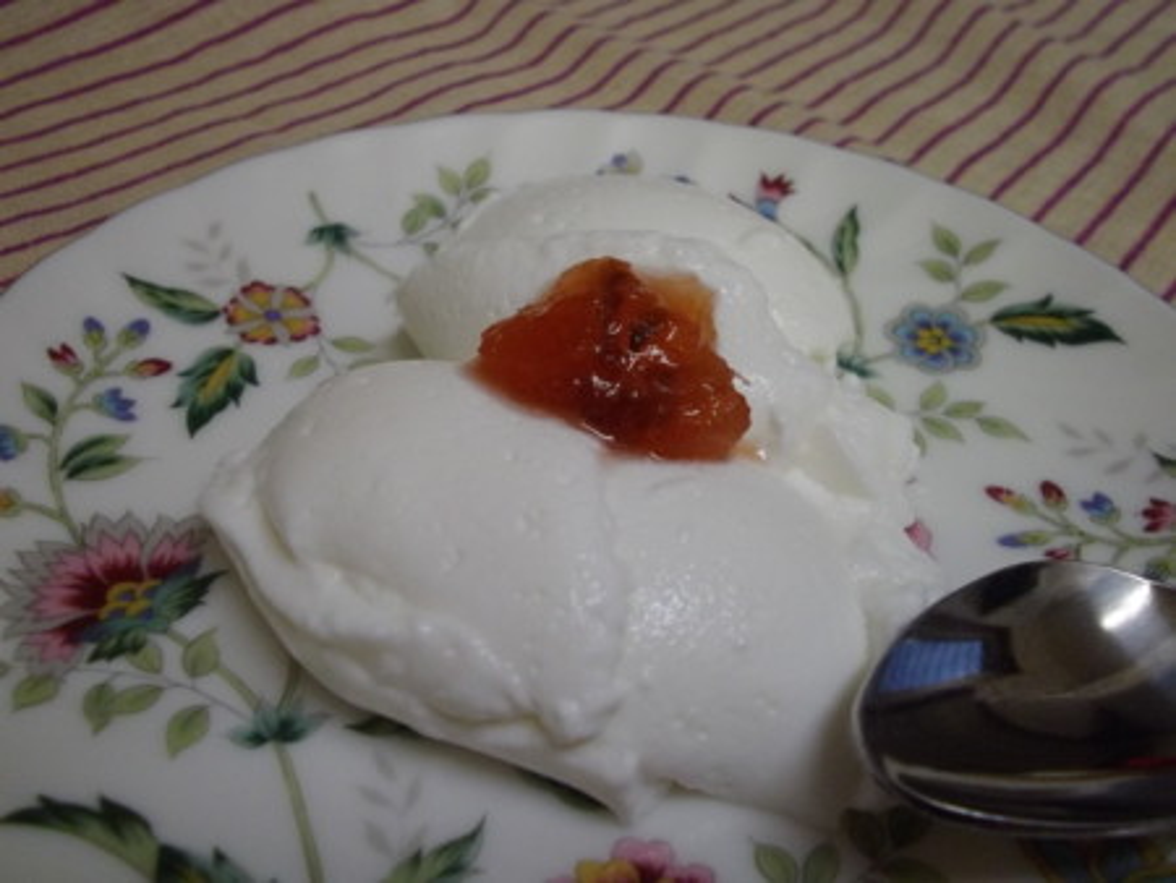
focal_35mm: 32
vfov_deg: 44.2
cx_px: 588
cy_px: 442
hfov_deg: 56.8
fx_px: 1088
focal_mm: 5.8
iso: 354
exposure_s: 1/50
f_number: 3.5
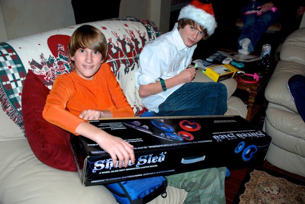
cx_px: 152
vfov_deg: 36.9
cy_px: 102
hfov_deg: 53.1
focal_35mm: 36
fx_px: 305
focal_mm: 24
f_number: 4
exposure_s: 1/60
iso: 200
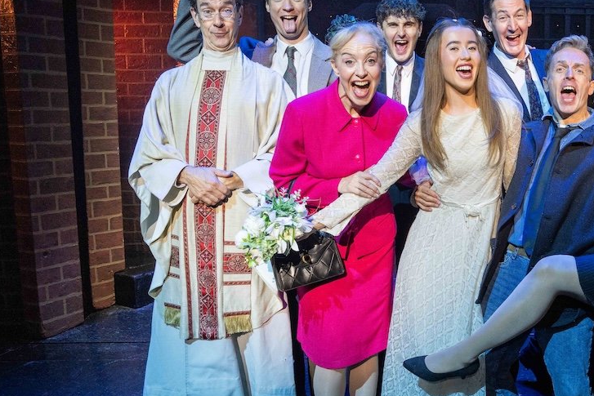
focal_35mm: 44
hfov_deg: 42.6
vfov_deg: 30.5
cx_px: 468
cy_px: 225
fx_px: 726
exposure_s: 1/250
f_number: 5.6
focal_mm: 25
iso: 1000
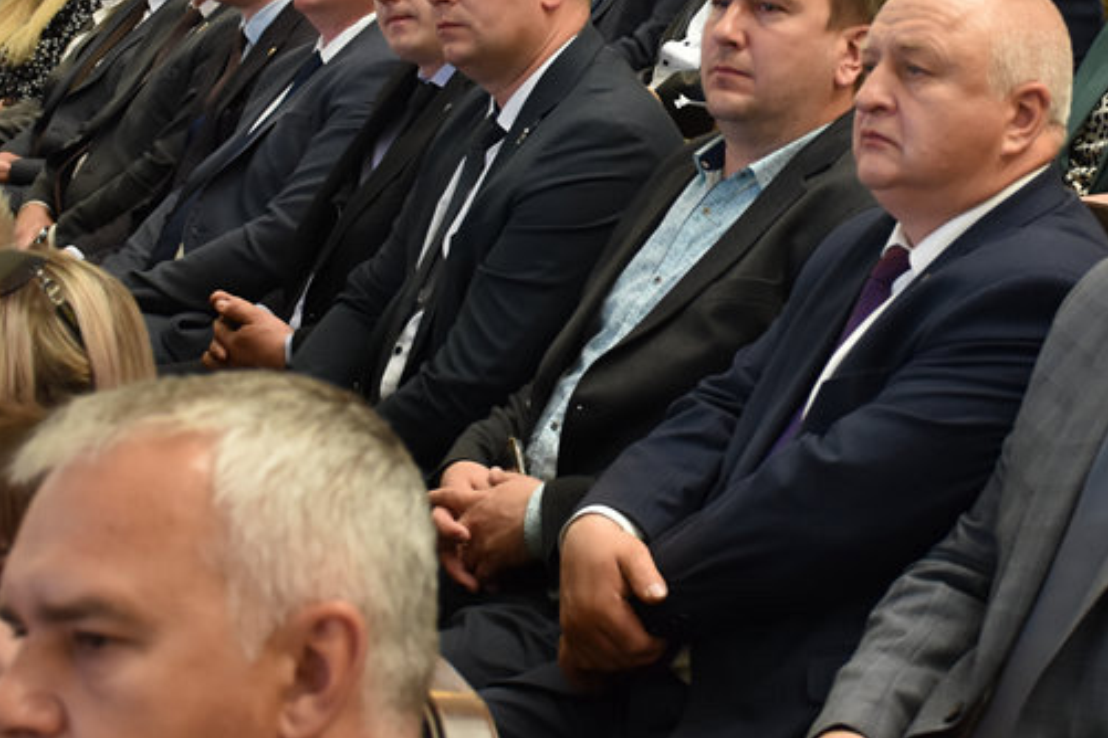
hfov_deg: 21.8
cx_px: 896
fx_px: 2831
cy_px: 255
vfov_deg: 14.8
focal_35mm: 92
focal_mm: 30
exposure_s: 1/40
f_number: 4
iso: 1000
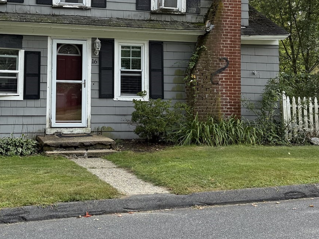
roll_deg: -0.1
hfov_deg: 33.4
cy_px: 61
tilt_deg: +4.7
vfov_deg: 25.4
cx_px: 103
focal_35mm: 57
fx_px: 525
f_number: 1.78
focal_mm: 6.76
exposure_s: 1/2232
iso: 100
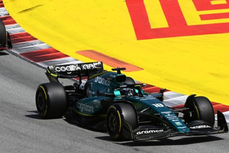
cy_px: 34
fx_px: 3576
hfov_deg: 3.7
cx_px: 55
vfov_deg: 2.4
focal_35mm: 562
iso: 400
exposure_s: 1/1600
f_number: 9
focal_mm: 280
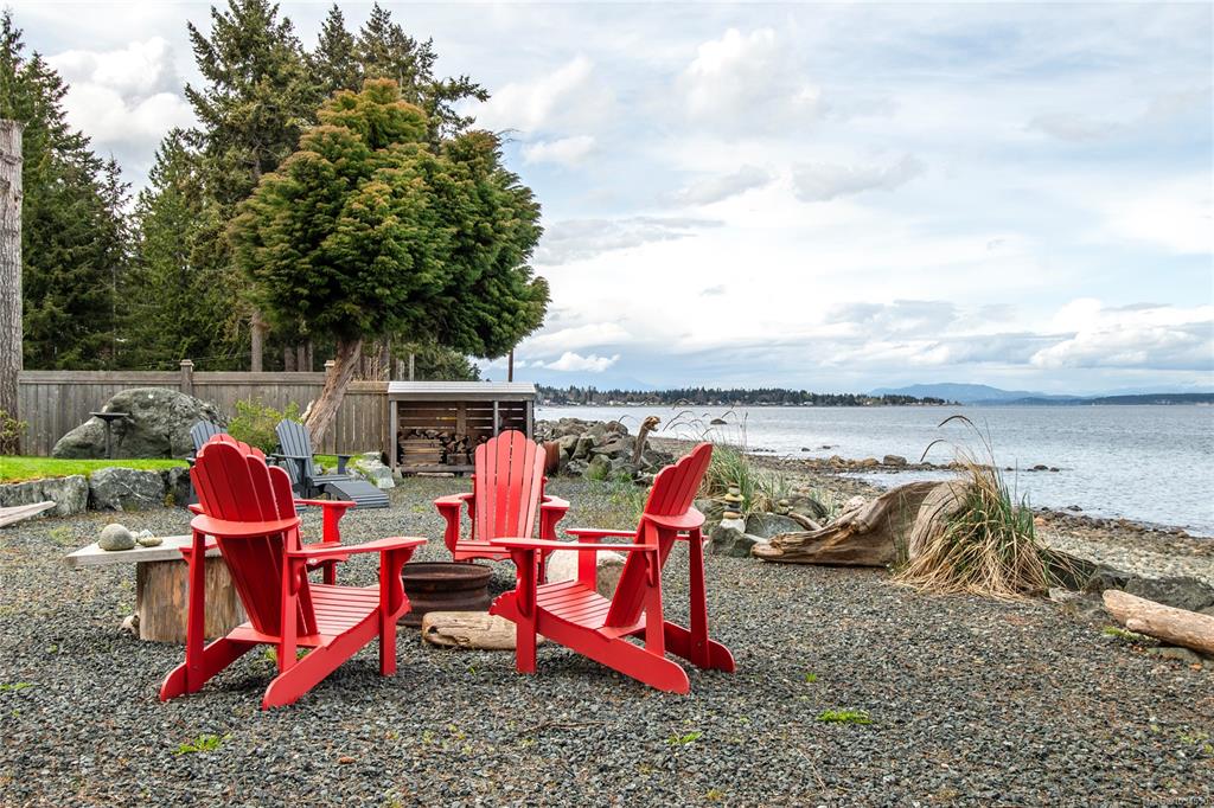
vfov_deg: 36.8
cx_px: 607
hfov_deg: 53.1
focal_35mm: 36
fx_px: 1214
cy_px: 404
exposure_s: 1/500
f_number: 9
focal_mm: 24
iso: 200
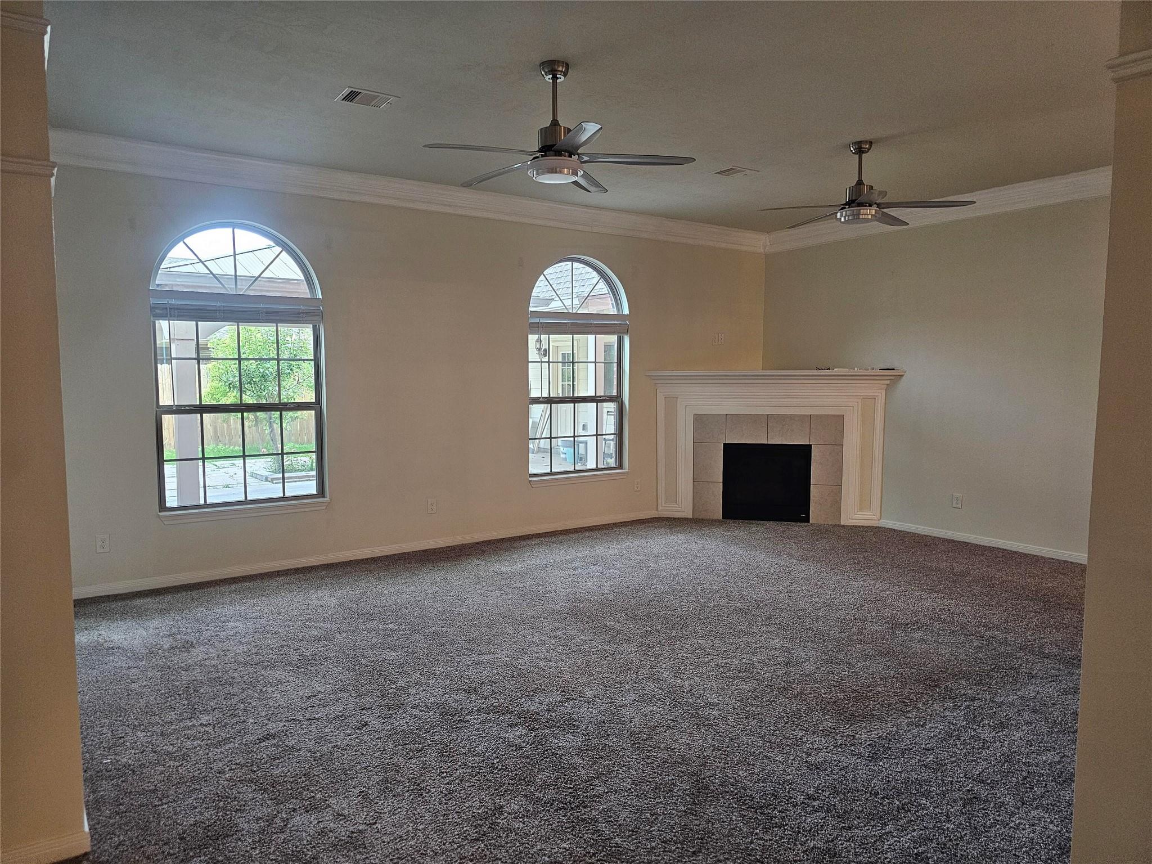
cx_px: 576
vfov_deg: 58.9
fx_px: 765
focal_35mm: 23
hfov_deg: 73.9
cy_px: 432
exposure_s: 1/120
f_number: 1.7
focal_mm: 6.3
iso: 500
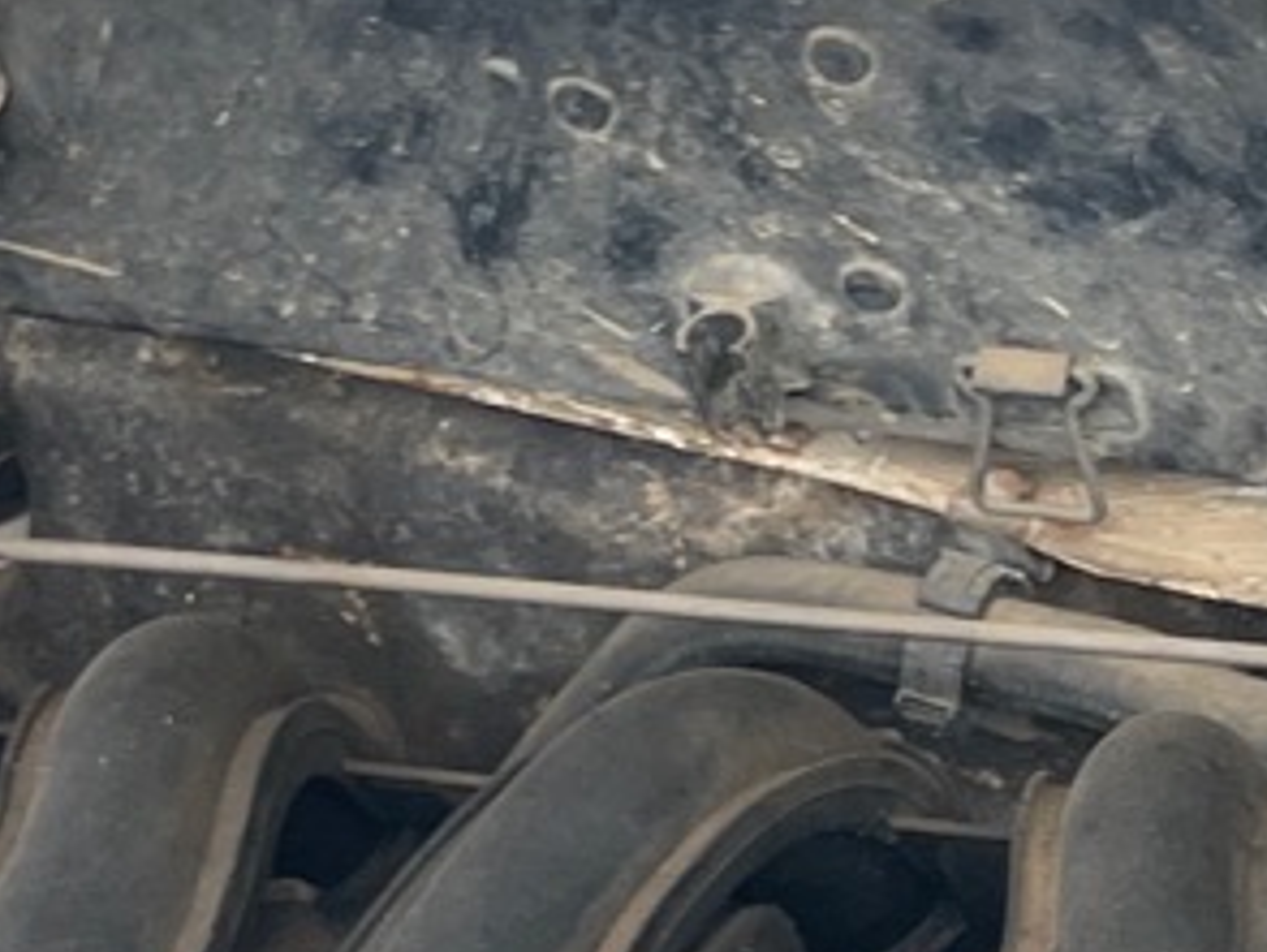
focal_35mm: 159
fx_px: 5824
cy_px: 1163
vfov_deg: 9.2
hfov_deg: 12.2
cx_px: 1323
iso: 32
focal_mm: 4.2
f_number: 1.6
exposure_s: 1/234
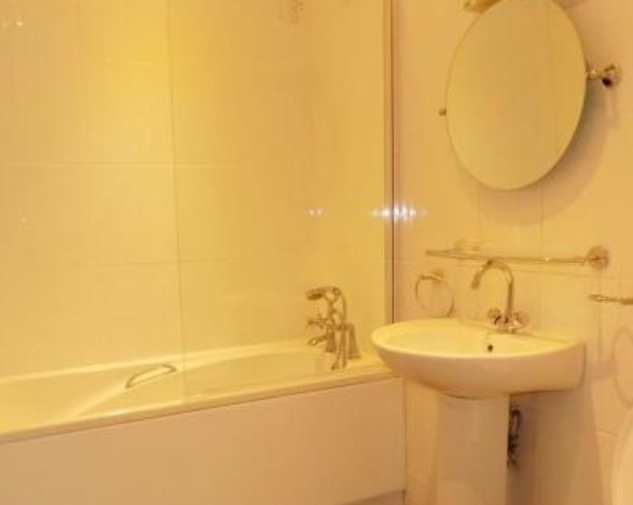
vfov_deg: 44.2
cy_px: 313
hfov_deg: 54.1
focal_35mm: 33
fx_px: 618
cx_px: 283
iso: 400
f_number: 3.1
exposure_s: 1/30
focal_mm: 4
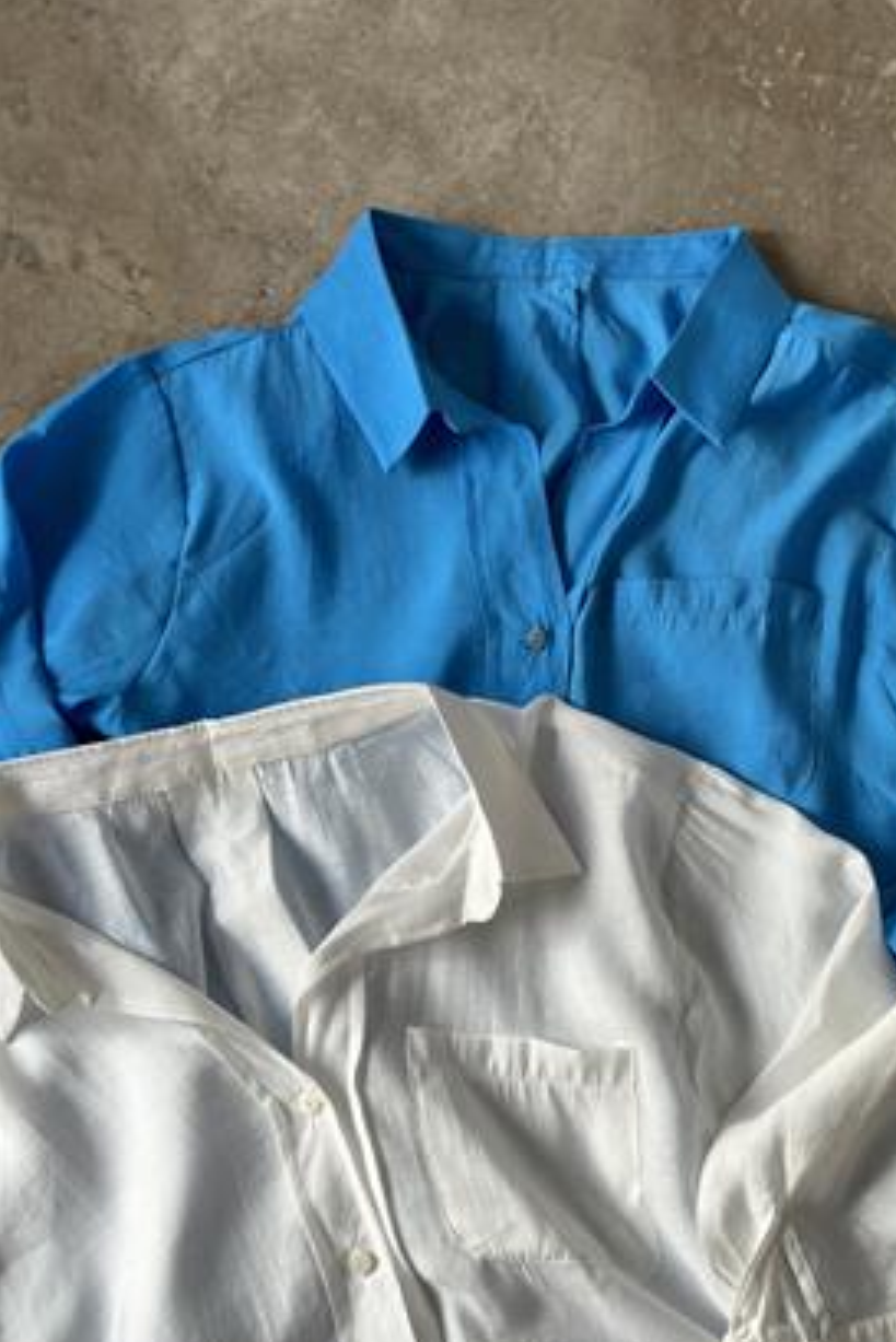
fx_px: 1940
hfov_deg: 26.0
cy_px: 673
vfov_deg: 38.2
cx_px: 519
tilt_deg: -75.4
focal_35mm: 52
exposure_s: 1/183
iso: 80
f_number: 1.78
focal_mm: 6.86
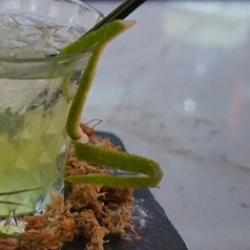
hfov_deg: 16.0
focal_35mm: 97
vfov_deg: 17.7
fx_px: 793
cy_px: 33
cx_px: -154
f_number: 4
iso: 5000
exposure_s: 1/20
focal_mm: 34
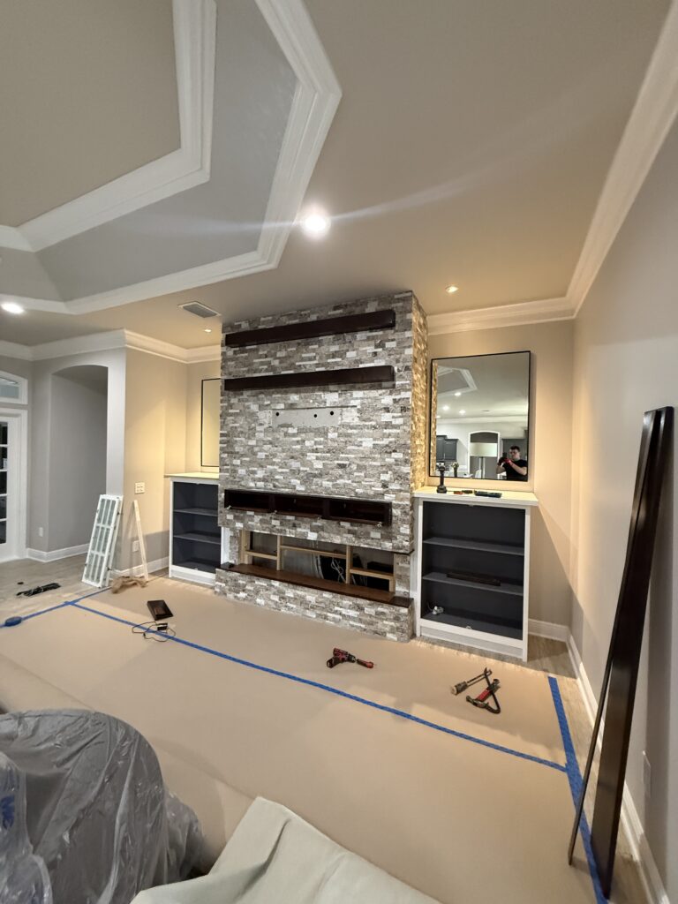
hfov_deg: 85.7
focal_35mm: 14
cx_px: 339
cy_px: 452
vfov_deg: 102.1
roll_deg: -3.0
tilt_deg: +0.3
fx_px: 366
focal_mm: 2.22
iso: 640
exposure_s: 1/60
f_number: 2.2
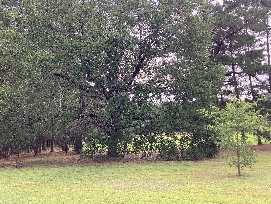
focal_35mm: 37
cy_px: 92
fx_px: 290
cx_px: 124
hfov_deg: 50.1
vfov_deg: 38.6
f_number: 2.4
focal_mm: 3.3
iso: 25
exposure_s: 1/238
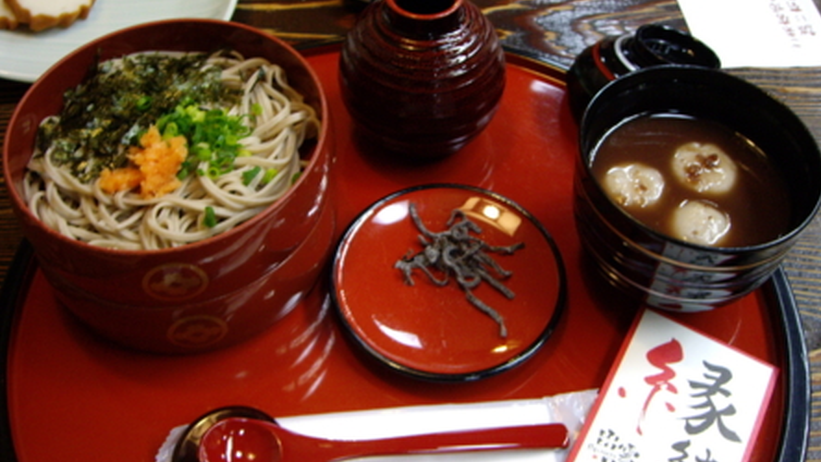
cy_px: 224
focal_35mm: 42
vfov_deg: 28.4
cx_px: 412
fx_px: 915
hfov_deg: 48.3
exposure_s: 1/15
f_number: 2.7
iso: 200
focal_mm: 6.2
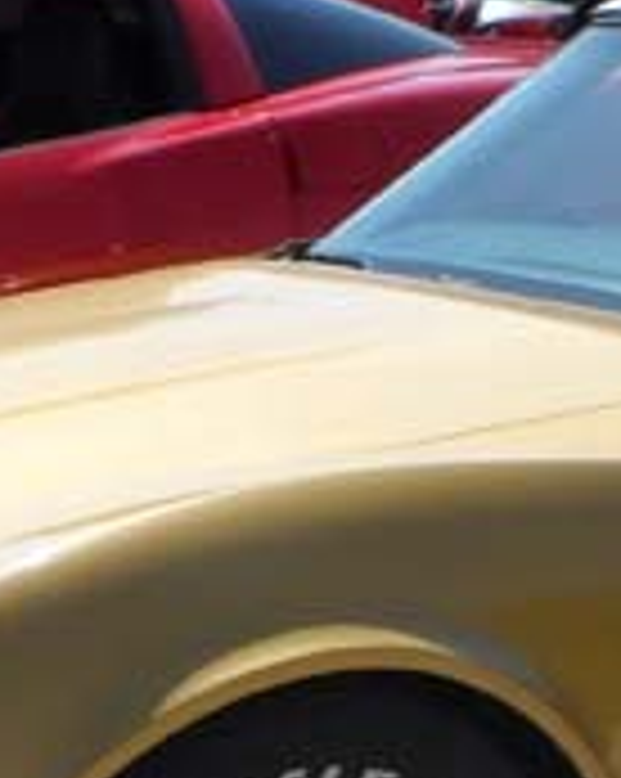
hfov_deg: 11.1
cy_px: 814
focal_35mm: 139
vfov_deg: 13.6
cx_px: 454
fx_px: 3199
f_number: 4.5
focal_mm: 4
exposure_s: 1/500
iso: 80
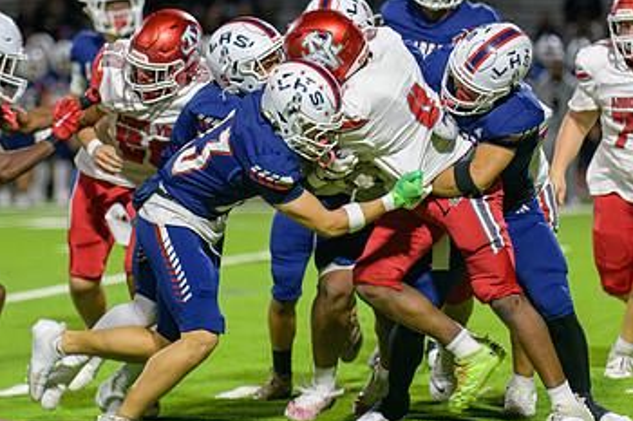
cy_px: 173
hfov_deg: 7.3
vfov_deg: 4.9
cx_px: 378
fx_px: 4956
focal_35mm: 282
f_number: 2.8
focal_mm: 170
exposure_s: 1/250
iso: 2000
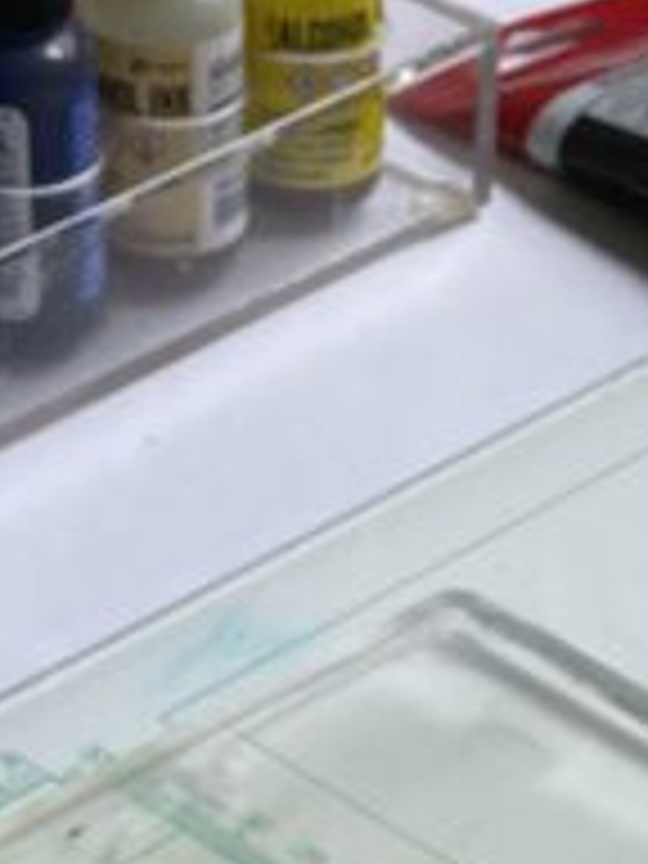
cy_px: 1683
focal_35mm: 139
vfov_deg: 12.6
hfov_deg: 10.7
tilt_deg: -47.6
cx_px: 243
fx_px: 3469
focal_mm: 4.2
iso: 32
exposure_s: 1/502
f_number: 1.6
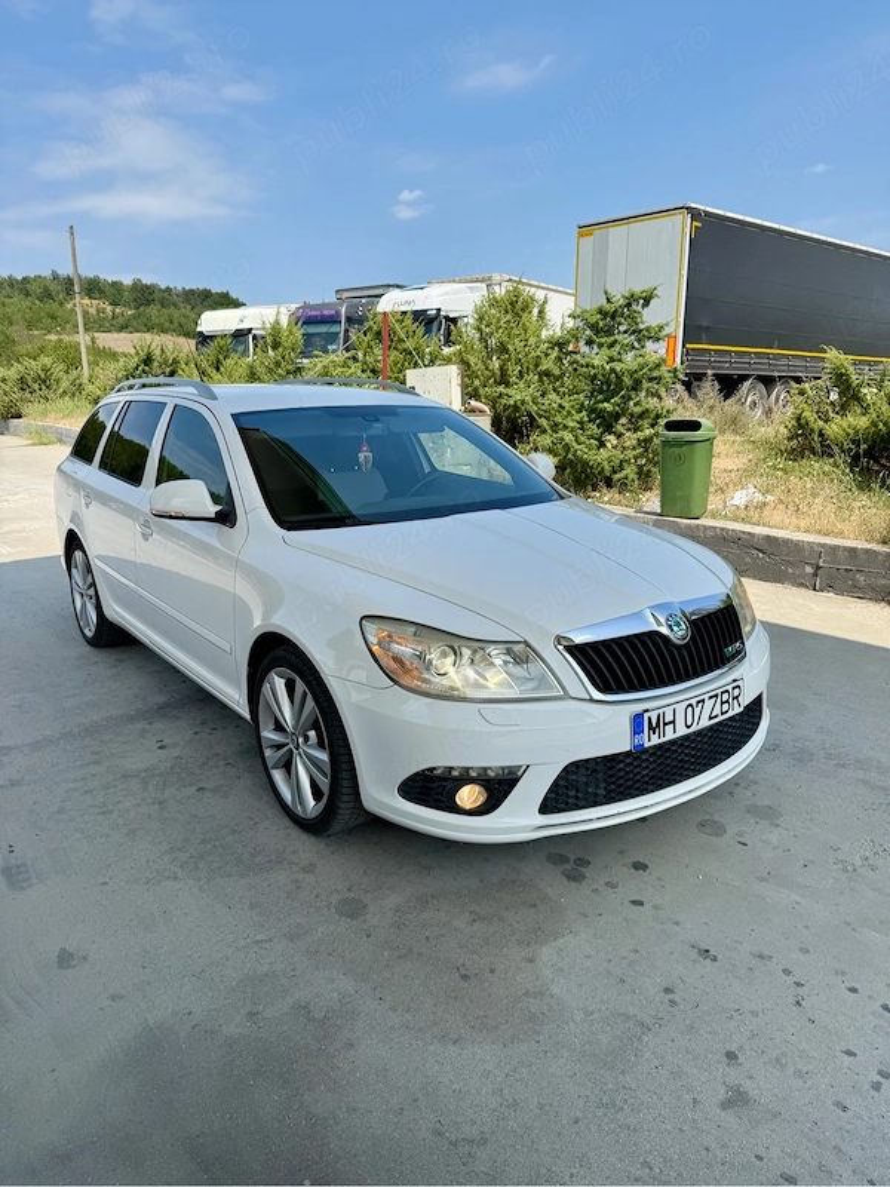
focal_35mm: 24
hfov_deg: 56.8
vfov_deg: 71.6
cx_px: 445
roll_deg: +0.9
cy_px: 594
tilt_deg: -12.8
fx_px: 823
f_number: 1.78
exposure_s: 1/3953
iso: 80
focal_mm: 6.76
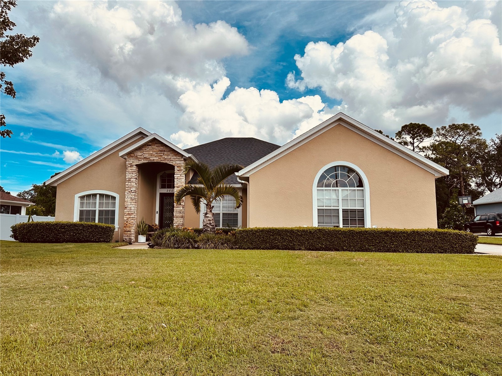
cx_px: 251
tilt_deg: +5.8
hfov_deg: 71.6
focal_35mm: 24
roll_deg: -0.2
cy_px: 188
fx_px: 348
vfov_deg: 56.8
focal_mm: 6.86
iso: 80
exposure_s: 1/7576
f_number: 1.78
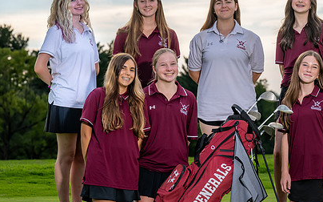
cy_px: 96
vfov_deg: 7.7
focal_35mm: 171
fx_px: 1504
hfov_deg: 12.2
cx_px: 269
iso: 160
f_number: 5
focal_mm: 79
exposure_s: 1/500
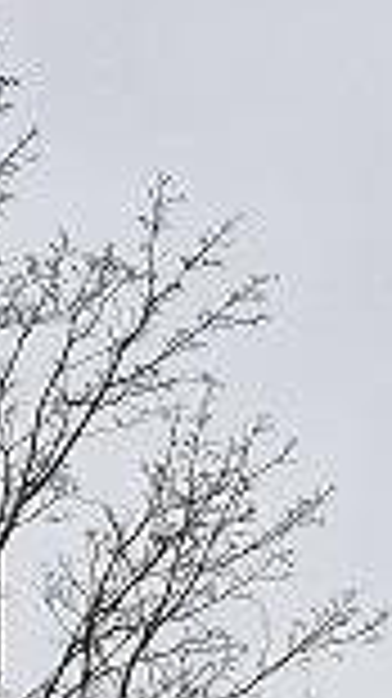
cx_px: 1162
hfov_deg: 6.8
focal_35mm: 162
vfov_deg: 11.8
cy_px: 1410
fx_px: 2998
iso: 50
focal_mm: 6.4
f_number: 1.8
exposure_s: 1/180
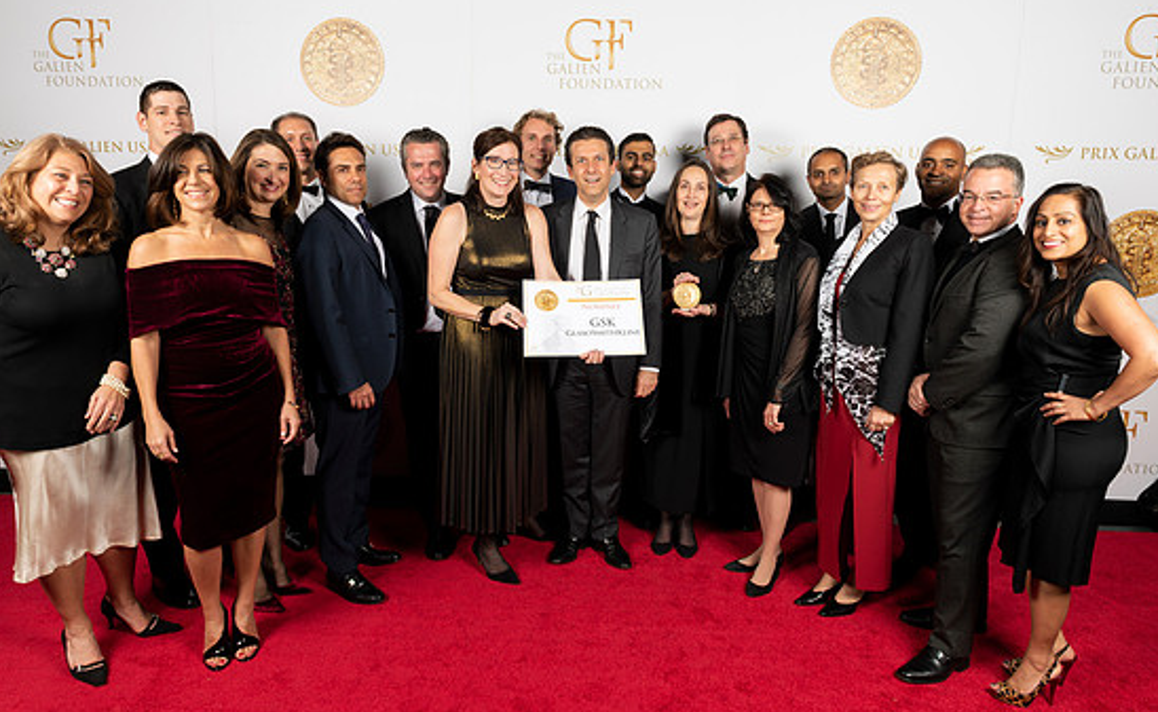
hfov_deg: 70.6
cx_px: 562
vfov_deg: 47.1
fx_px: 817
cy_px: 333
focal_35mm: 26
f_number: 11
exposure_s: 1/125
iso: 64
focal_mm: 24
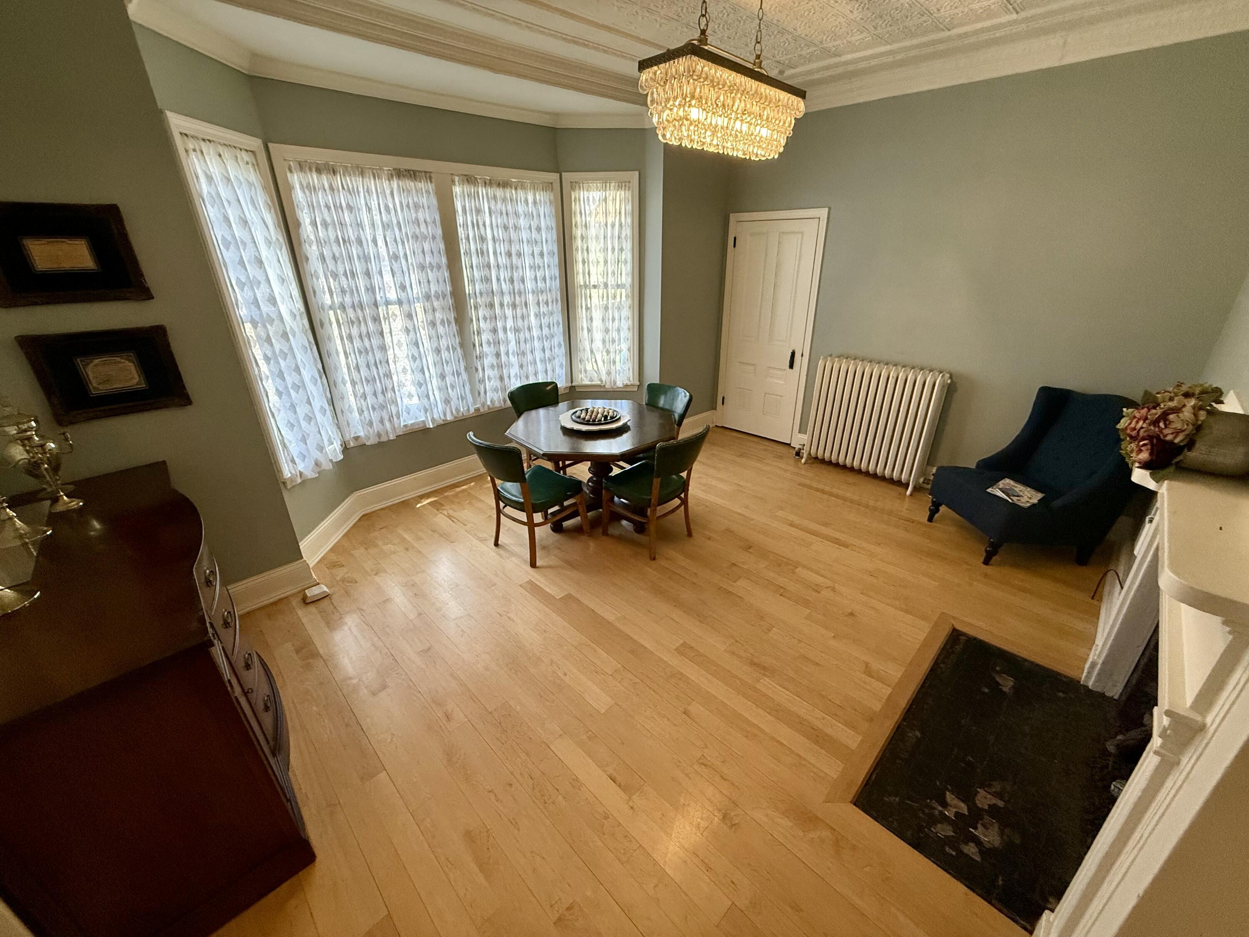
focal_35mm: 14
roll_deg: +1.2
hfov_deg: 102.1
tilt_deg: -22.9
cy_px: 468
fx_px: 505
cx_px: 624
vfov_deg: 85.7
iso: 320
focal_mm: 2.22
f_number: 2.2
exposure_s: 1/120
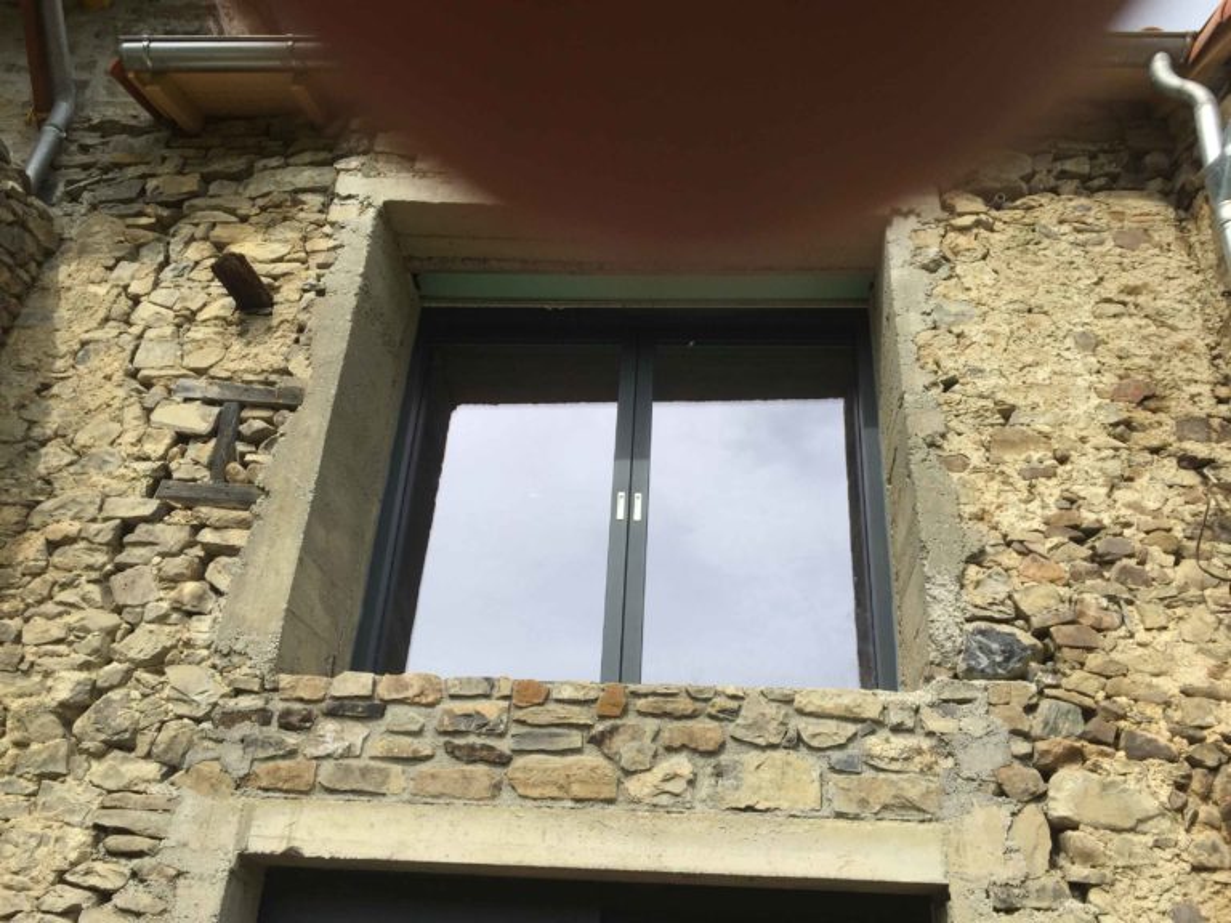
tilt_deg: +29.2
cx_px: 616
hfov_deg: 61.7
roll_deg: -4.9
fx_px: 1031
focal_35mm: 29
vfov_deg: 48.2
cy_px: 462
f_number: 2.2
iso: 32
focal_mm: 4.15
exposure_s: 1/1883
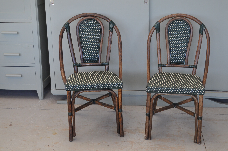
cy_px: 72
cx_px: 119
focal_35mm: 57
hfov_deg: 35.4
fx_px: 358
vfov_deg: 23.9
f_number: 5
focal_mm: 35
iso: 400
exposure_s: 1/100
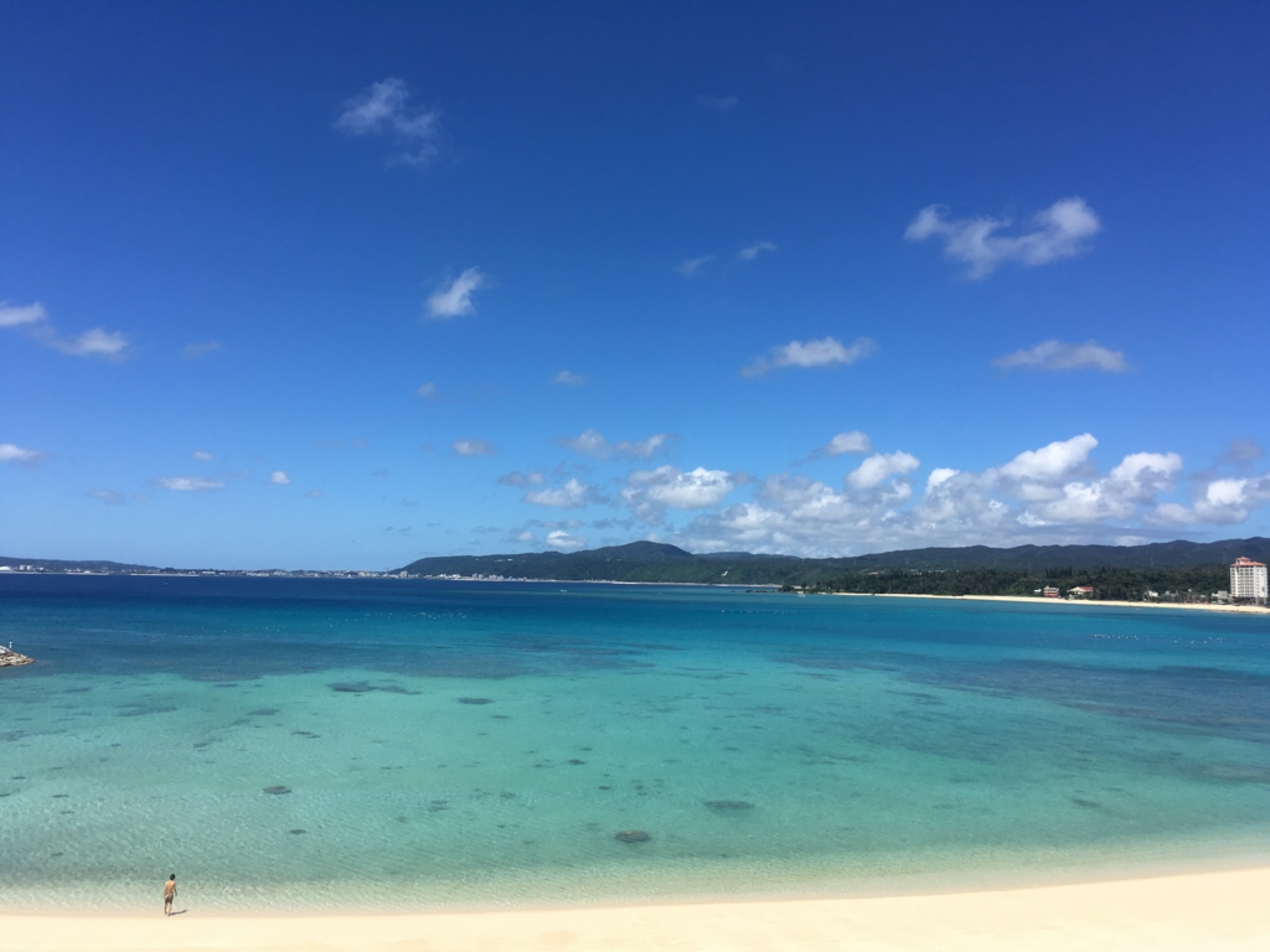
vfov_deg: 48.2
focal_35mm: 29
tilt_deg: +5.0
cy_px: 476
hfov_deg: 61.7
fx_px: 1064
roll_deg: -1.7
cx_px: 635
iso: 25
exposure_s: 1/2079
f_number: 2.2
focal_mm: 4.15
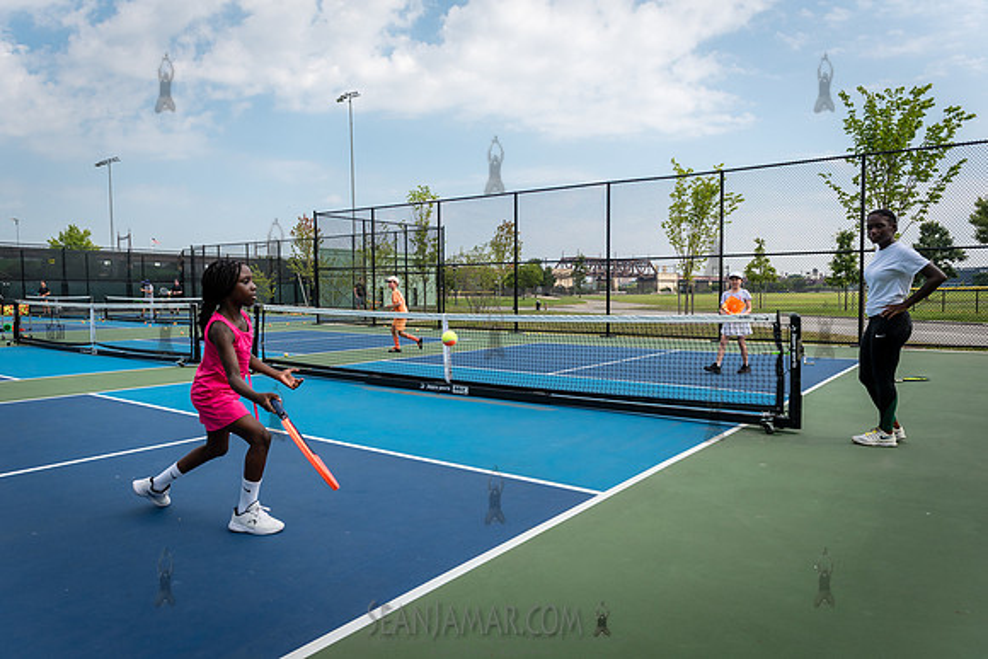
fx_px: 665
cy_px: 330
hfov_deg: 73.2
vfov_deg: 52.7
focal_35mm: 24
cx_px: 494
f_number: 4.5
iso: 320
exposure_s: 1/1600
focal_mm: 24
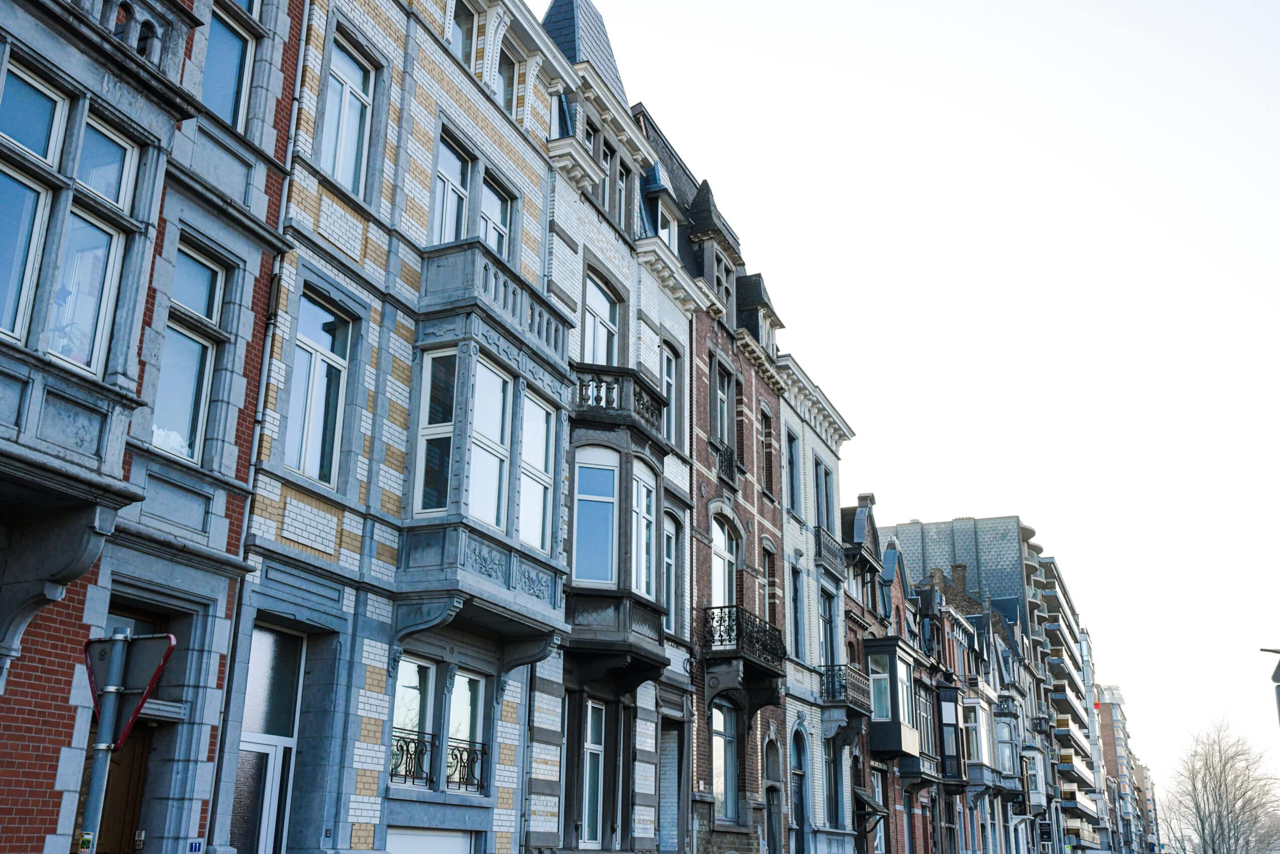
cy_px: 427
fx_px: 1244
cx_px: 640
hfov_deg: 54.4
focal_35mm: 35
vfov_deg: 37.9
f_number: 8
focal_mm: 35
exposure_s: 1/2000
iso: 2000
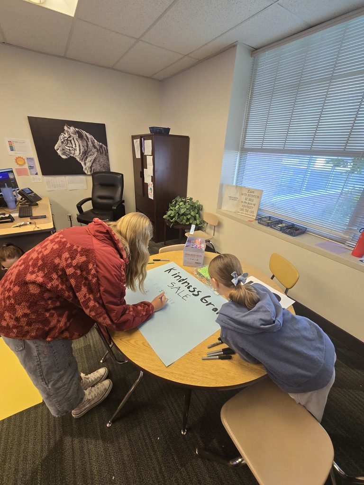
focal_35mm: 13
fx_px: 182
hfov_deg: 89.9
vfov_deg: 106.2
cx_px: 182
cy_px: 242
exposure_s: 1/60
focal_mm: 2.2
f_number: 2.2
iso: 160
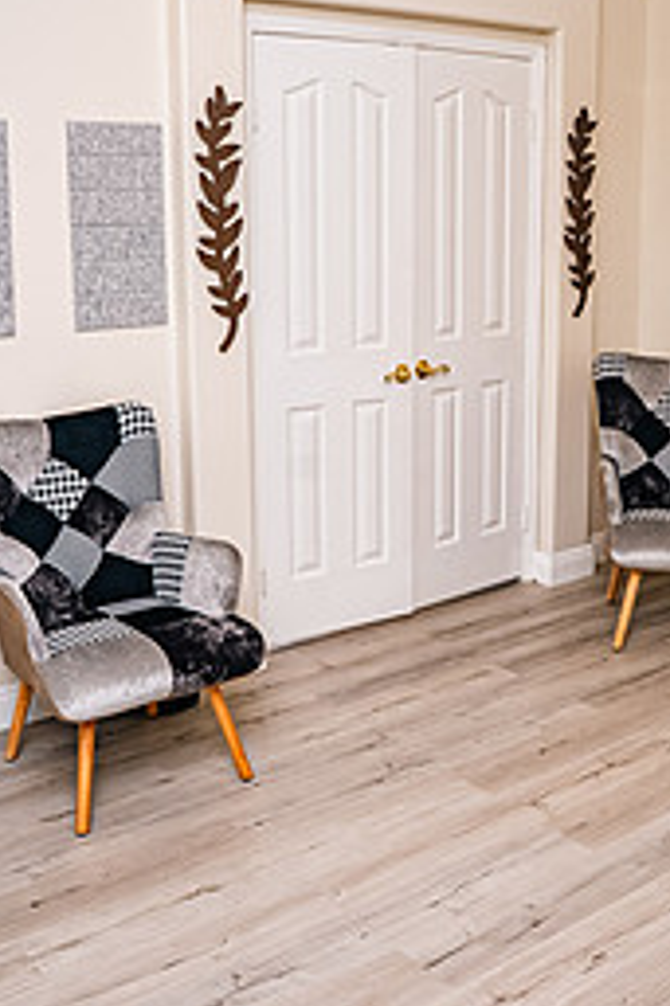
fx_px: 1174
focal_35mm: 42
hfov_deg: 31.5
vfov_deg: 46.2
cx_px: 458
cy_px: 415
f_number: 5.6
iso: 640
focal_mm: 24
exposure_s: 1/100
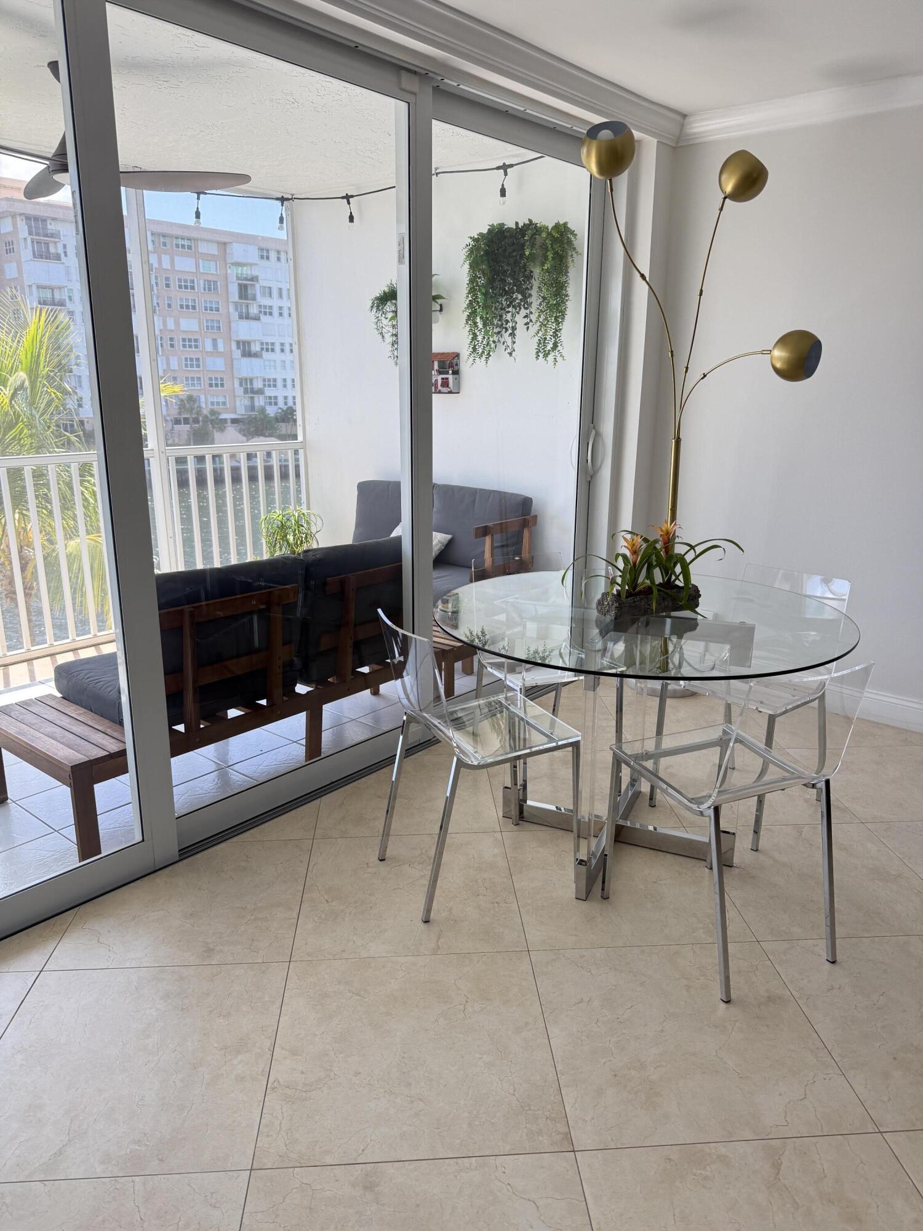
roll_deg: -0.8
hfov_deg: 56.8
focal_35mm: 24
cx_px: 462
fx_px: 853
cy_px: 616
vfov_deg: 71.6
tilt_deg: -13.8
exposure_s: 1/326
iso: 100
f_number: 1.78
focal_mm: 6.76
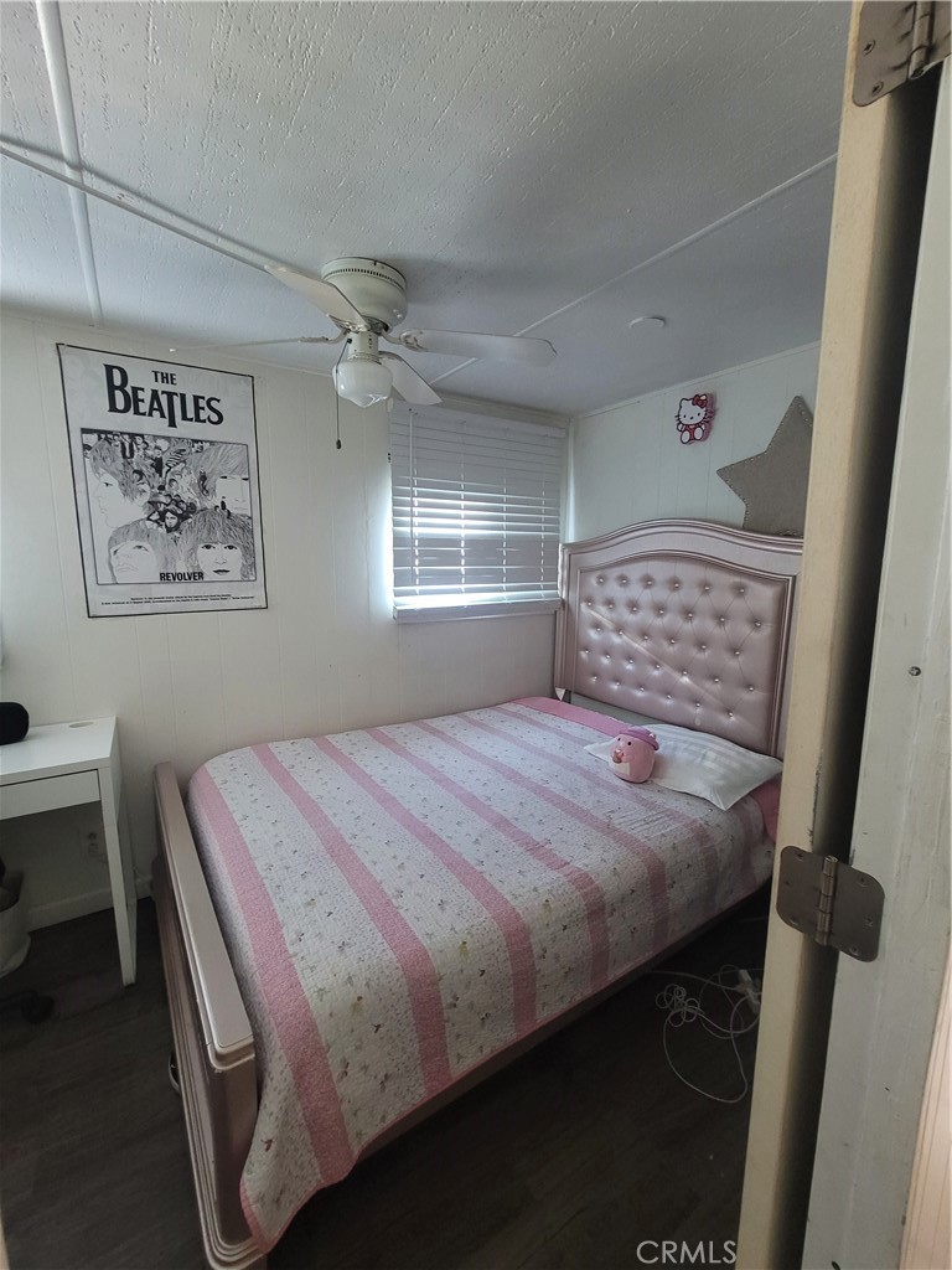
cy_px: 635
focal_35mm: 13
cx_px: 476
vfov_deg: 106.2
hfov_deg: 89.9
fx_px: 477
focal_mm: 2.2
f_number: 2.2
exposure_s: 1/30
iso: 640
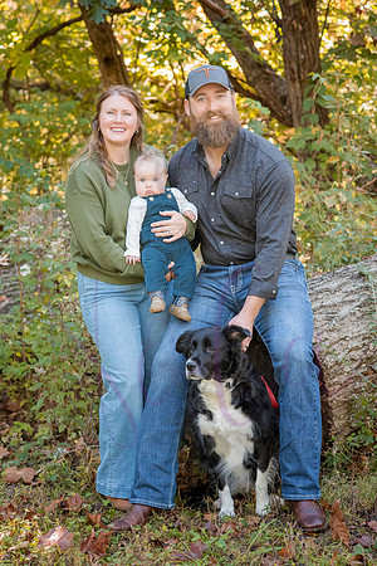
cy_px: 283
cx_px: 188
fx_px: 1335
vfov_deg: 23.9
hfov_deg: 16.1
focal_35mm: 85
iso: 800
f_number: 4
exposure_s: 1/250
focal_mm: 85
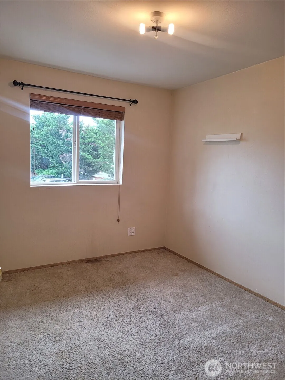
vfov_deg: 67.3
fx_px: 285
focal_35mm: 26
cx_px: 142
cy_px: 190
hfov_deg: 53.1
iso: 160
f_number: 1.8
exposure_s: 1/120
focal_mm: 5.4
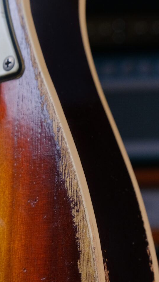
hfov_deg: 12.9
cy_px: 253
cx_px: -16
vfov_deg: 22.6
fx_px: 690
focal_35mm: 92
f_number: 4.5
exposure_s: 1/250
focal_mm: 22.3
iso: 800
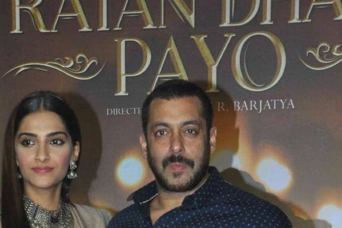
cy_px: 454
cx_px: 112
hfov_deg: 14.9
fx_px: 1301
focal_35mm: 137
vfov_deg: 9.4
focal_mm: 34
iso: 1000
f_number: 10
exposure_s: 1/160
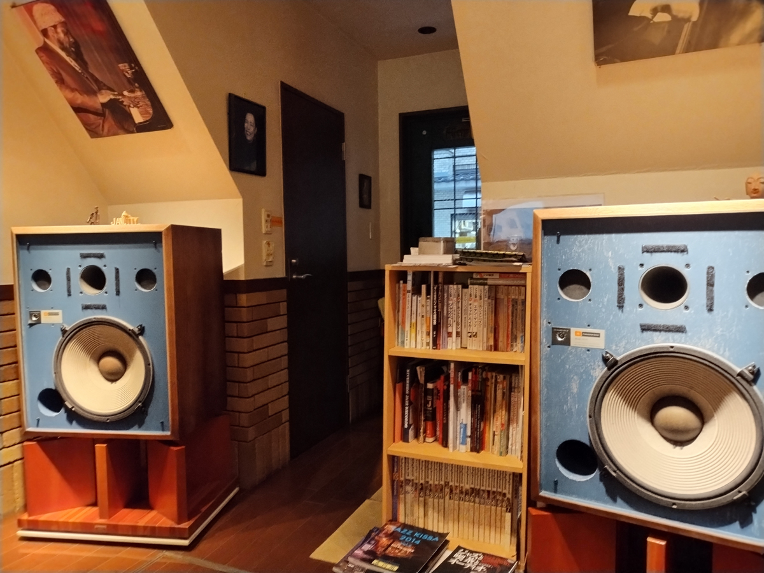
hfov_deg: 69.4
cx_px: 382
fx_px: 552
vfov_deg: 54.9
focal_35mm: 25
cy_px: 286
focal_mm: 4.71
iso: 416
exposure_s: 1/25
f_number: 1.7
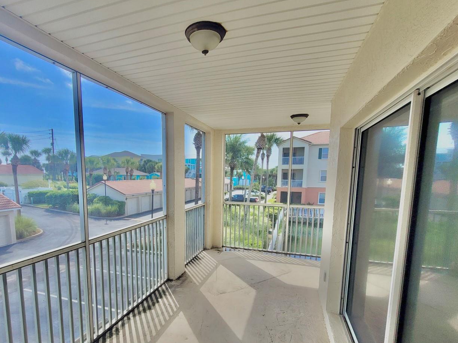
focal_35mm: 17
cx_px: 198
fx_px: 225
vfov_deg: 73.8
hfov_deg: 90.5
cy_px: 207
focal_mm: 2.2
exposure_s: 1/887
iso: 64
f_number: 2.2
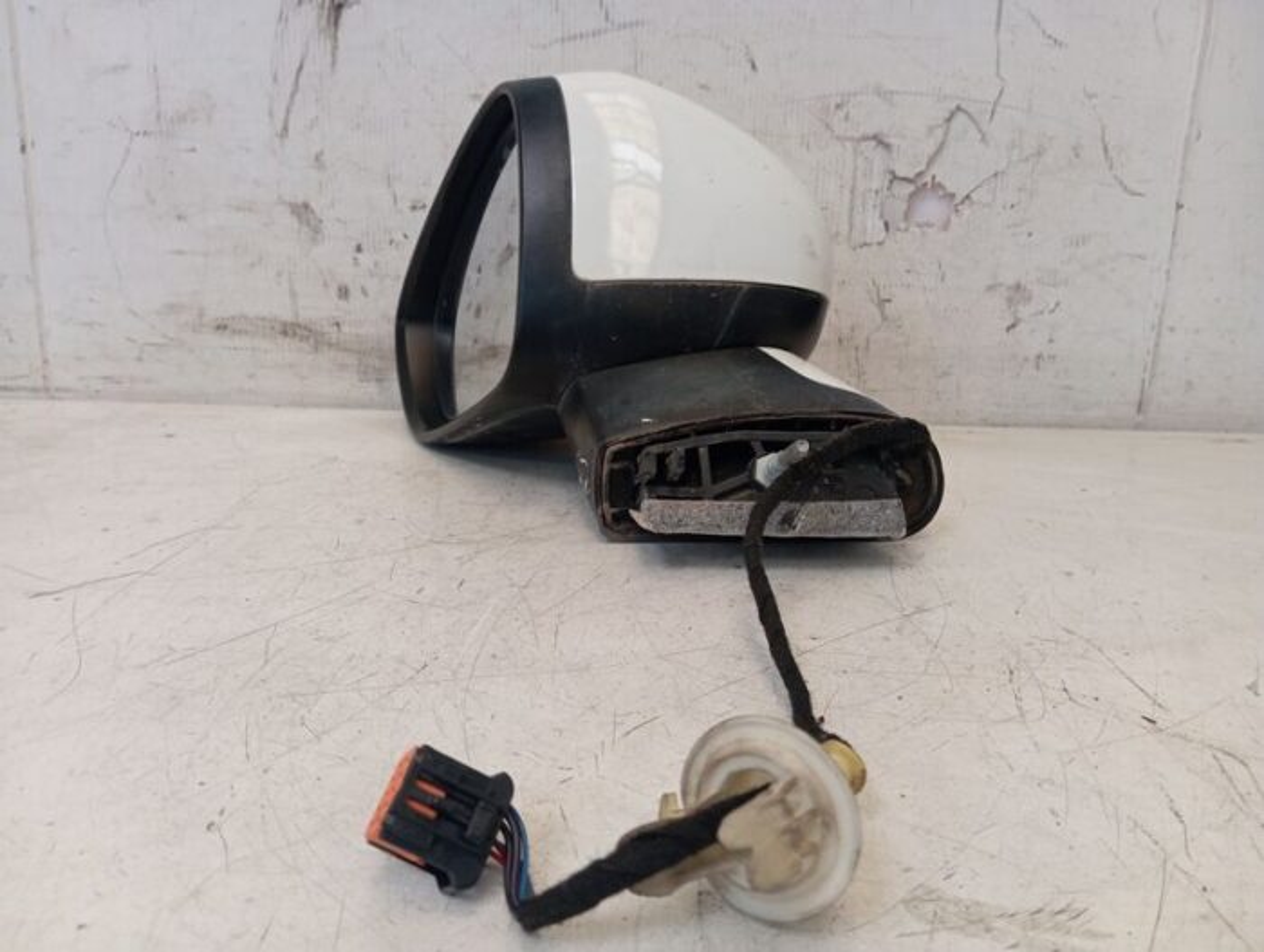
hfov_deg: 63.4
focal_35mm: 28
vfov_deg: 49.9
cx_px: 632
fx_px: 1024
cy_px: 476
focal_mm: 4.22
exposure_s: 1/33.3
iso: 493
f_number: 1.8
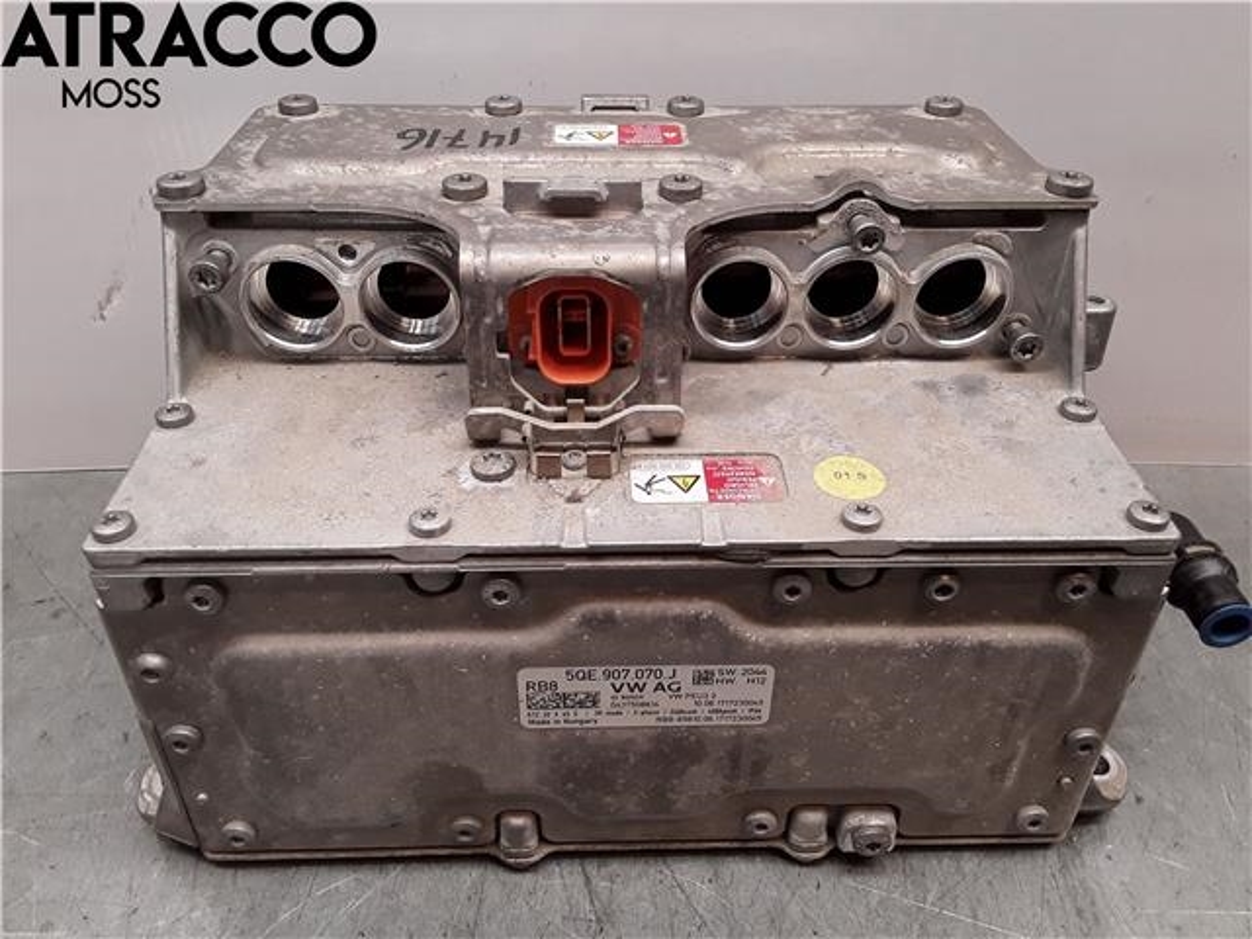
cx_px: 626
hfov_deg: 63.4
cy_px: 470
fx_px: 1013
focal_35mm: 28
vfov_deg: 49.7
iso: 64
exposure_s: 1/100
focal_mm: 2.91
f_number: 1.9
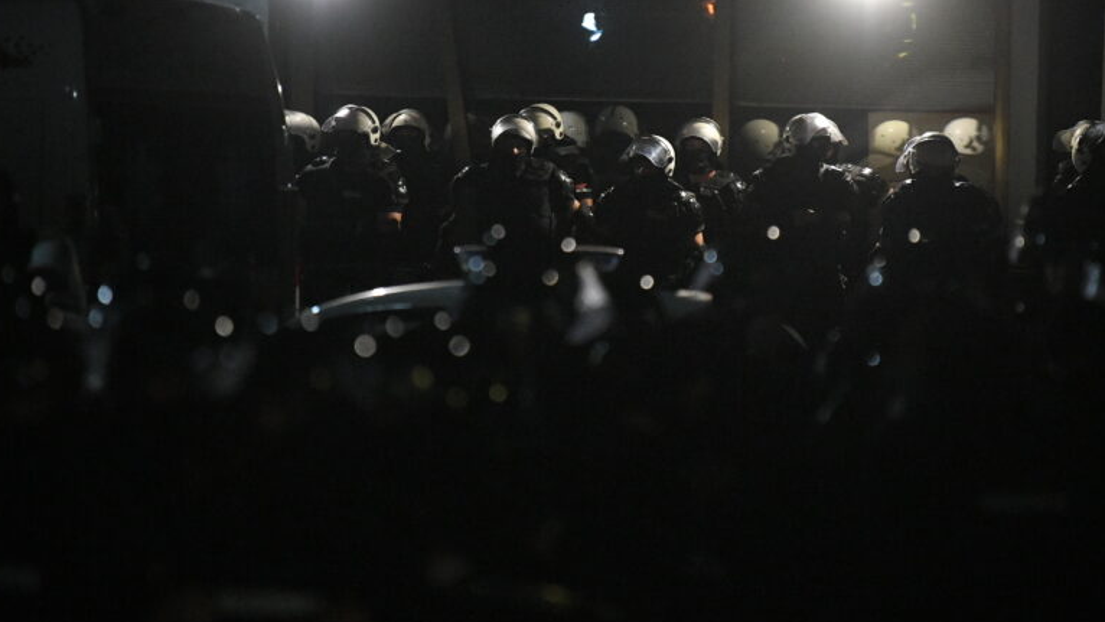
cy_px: 167
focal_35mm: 280
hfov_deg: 7.7
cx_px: 604
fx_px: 8205
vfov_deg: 4.3
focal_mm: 200
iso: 10000
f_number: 3.2
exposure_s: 1/1000
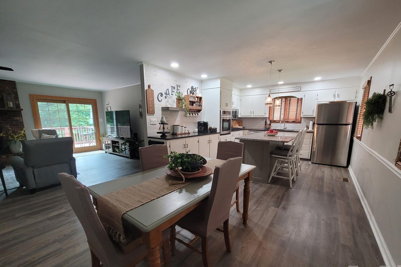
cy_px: 150
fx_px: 156
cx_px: 205
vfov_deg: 80.9
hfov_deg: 104.2
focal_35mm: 14
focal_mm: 2.2
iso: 250
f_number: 2.2
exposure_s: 1/60
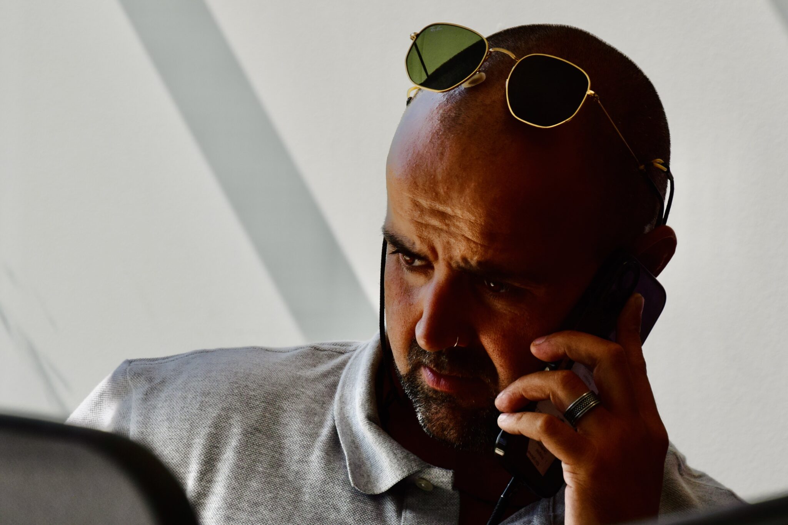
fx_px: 3447
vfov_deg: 8.7
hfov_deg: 13.0
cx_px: 394
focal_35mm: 158
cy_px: 262
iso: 220
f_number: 5.6
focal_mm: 105
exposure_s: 1/500
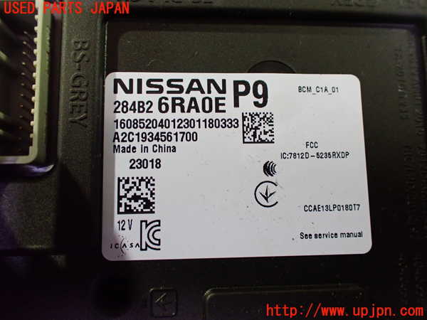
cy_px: 160
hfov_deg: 60.0
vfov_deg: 46.8
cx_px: 214
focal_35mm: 30
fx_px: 370
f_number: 2.3
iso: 800
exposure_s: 1/30
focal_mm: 5.4
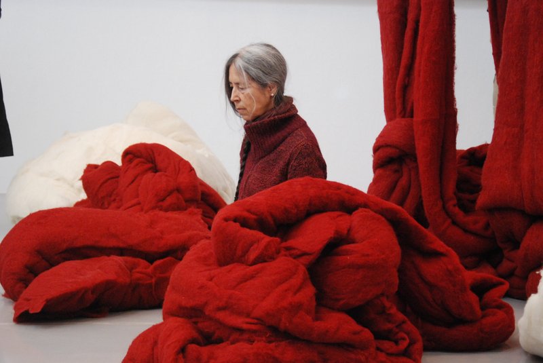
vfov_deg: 18.2
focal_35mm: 75
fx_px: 1132
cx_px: 272
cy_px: 182
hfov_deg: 27.0
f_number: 4.5
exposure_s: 1/80
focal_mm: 50
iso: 1600
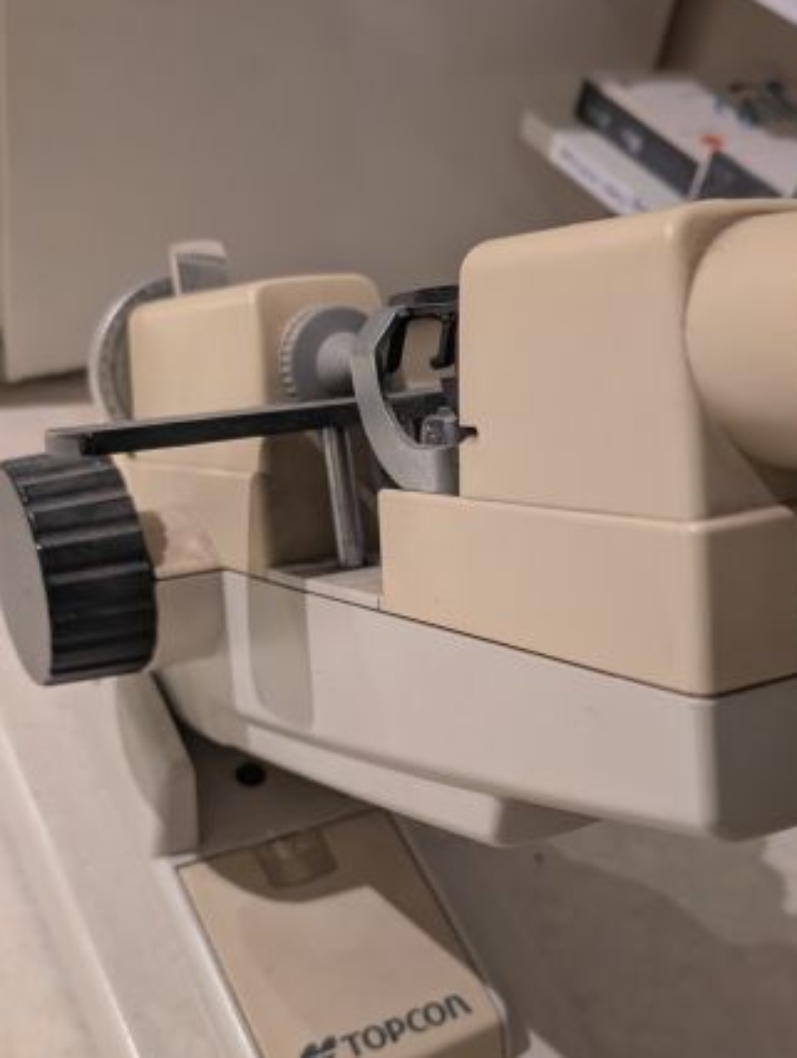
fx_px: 1285
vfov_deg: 44.4
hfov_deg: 34.1
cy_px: 663
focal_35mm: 42
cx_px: 536
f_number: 1.68
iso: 2459
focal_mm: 6.9
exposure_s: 1/100
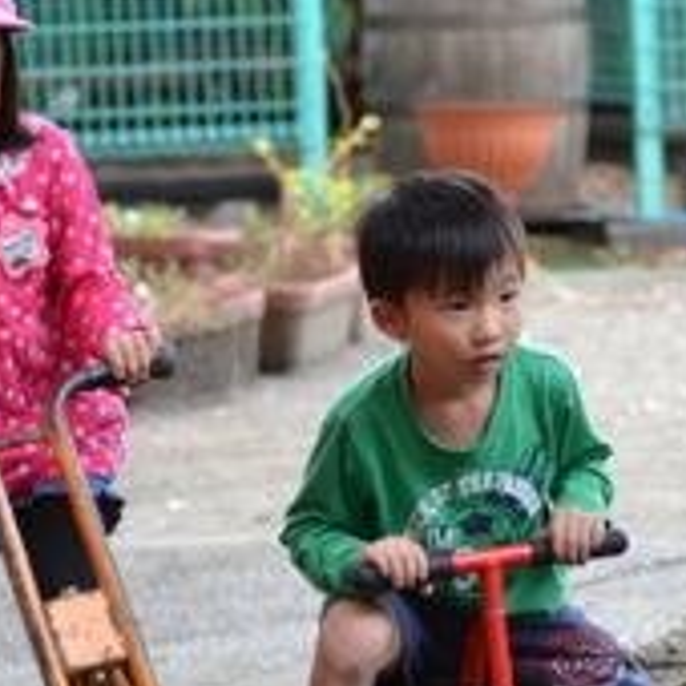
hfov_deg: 4.8
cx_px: 424
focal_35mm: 367
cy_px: 341
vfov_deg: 4.8
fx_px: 8228
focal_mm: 122
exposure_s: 1/125
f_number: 5.6
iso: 360
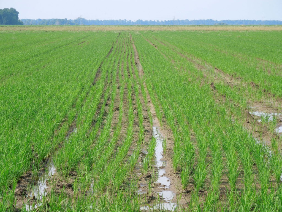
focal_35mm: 170
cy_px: 106
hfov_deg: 11.6
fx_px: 1385
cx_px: 141
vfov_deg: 8.7
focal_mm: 30.6
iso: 100
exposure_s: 1/250
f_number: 5
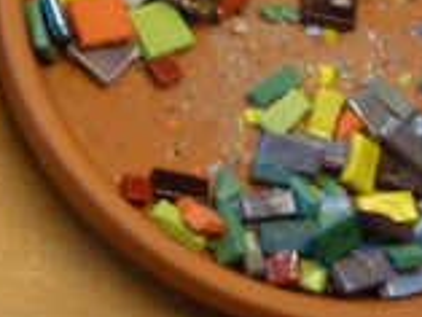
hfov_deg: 10.1
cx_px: -685
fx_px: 1989
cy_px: 35
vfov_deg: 9.1
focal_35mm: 163
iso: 100
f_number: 3.3
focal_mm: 4.1
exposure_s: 1/30
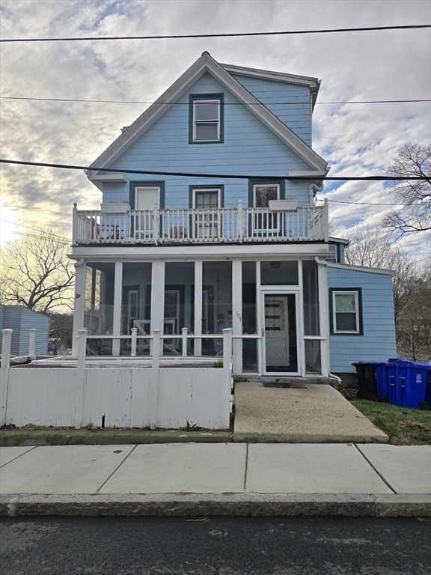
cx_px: 216
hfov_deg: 58.9
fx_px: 382
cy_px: 288
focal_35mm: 23
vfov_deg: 73.9
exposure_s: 1/1117
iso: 12
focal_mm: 6.3
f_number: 1.7
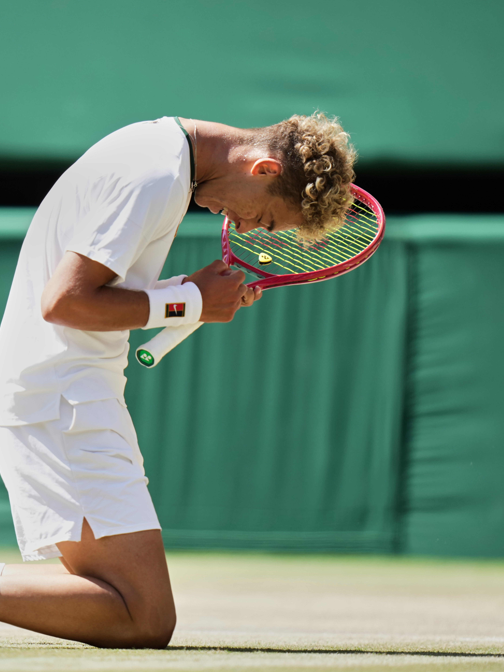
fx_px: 11220
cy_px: 336
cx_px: 76
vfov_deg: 3.4
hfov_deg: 2.6
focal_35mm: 578
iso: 500
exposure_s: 1/2500
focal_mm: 400
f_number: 2.8
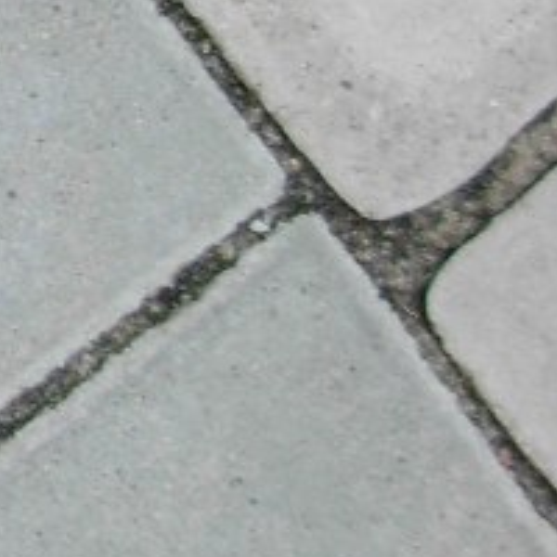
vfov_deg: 9.8
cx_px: -780
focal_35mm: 172
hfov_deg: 9.1
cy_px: -317
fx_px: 3131
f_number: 2.9
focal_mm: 6.3
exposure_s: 1/144
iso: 79
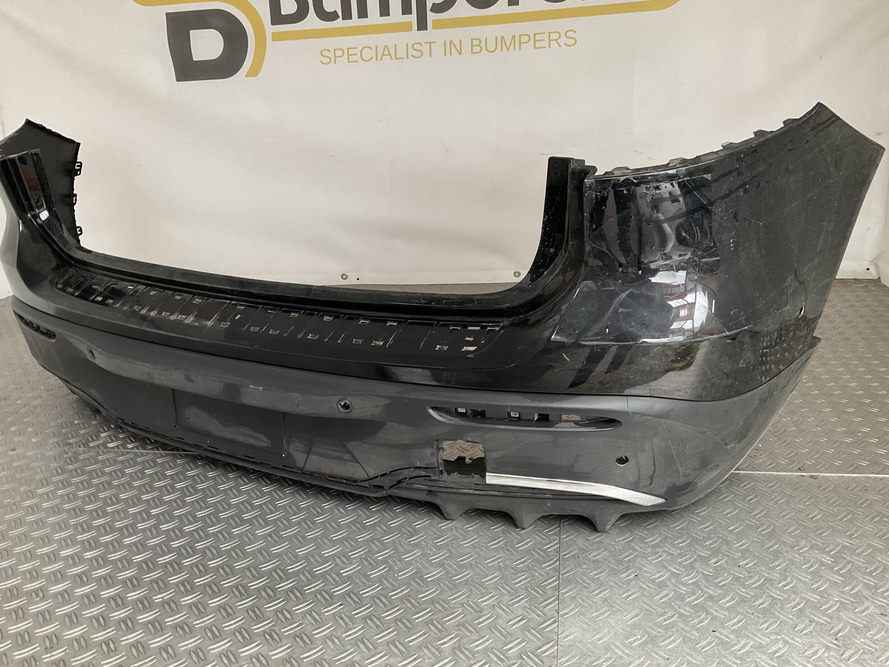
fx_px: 770
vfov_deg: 46.8
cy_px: 332
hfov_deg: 60.0
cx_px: 431
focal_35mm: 30
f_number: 1.8
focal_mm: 3
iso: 160
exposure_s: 1/50
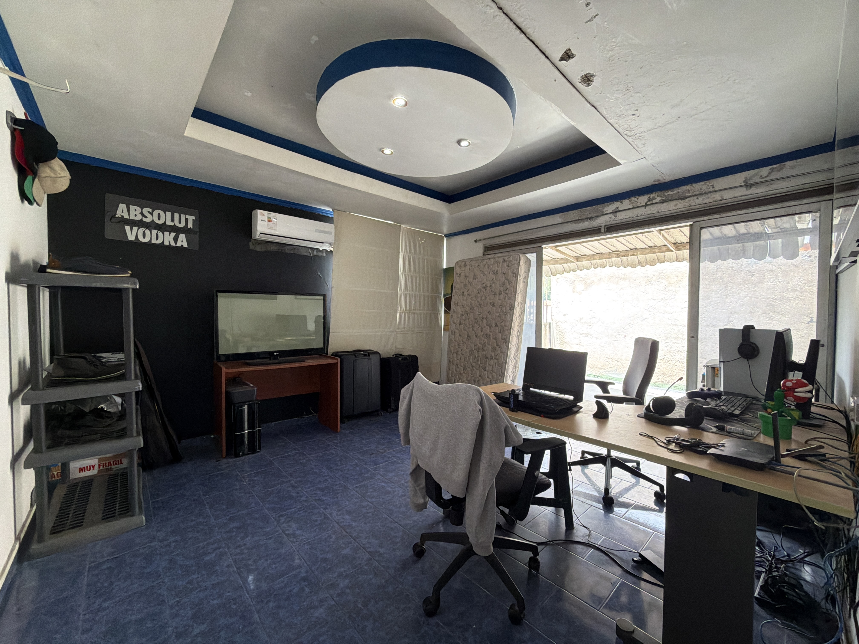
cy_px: 322
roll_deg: +0.2
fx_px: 347
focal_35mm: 14
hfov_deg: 102.1
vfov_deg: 85.7
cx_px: 430
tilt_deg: -2.0
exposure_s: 1/120
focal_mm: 2.22
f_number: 2.2
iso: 320
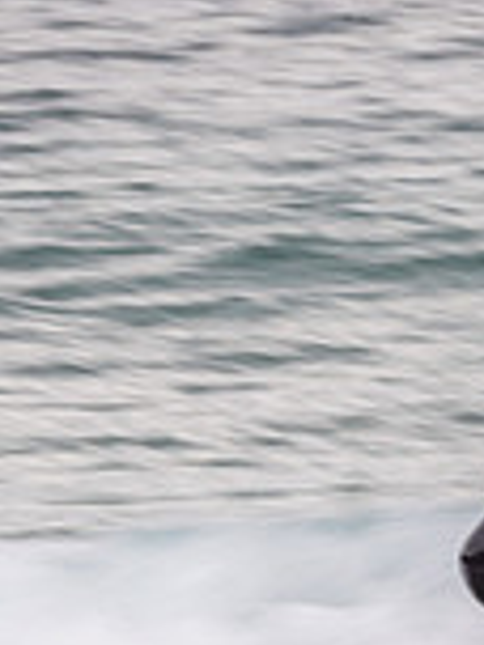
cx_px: 616
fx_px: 34302
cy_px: 707
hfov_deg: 0.8
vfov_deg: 1.1
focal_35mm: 1840
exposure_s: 1/20
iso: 64
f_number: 16
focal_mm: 500
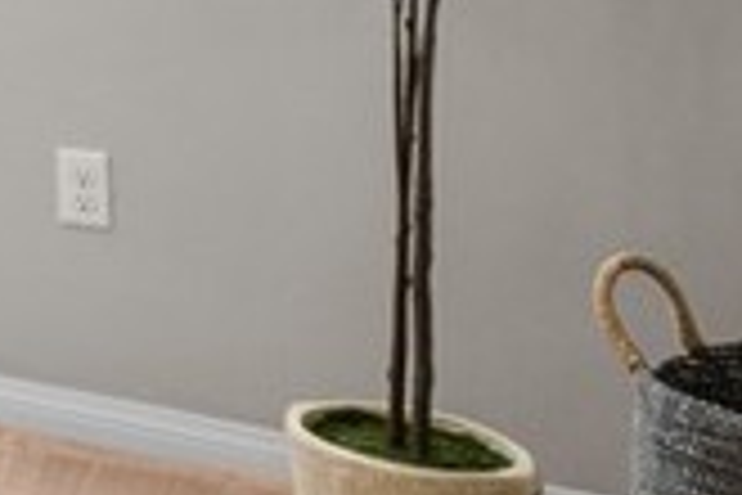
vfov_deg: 13.4
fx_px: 1917
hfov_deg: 14.7
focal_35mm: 93
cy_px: -358
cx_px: -1003
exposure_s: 1/20
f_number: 9
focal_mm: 15
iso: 250
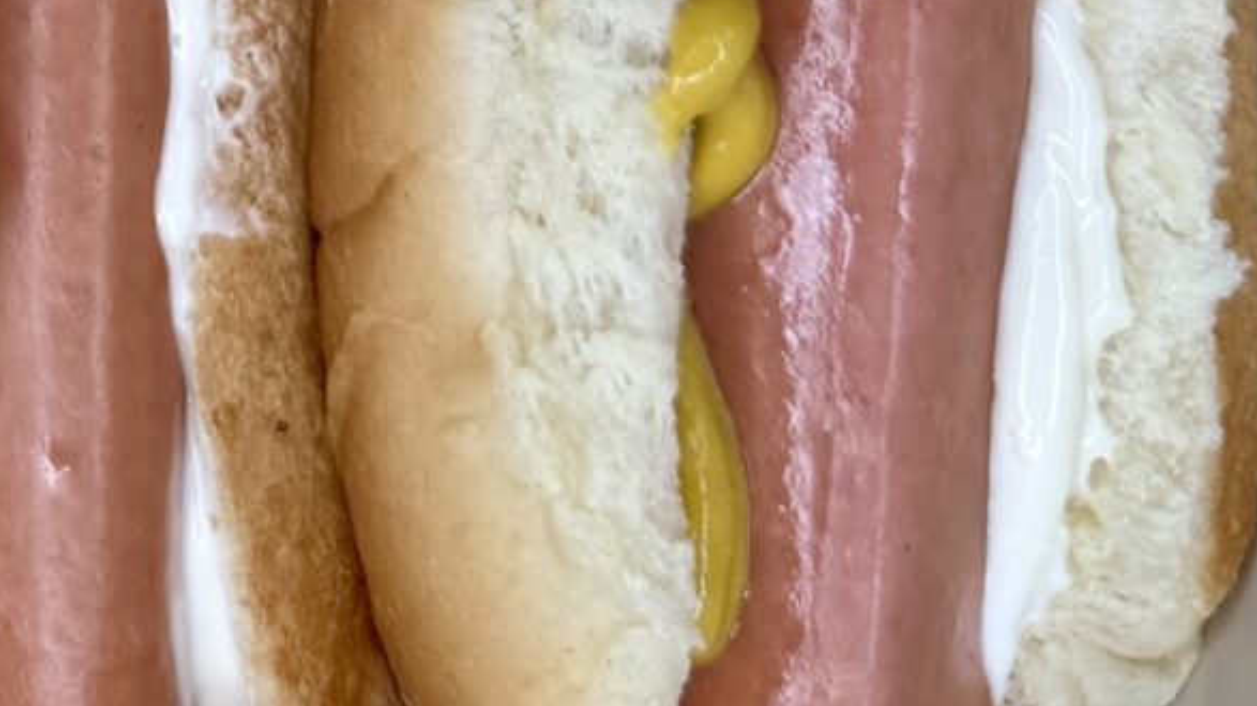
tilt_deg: -81.3
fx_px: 3799
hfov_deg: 17.8
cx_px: -281
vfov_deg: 8.8
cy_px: -1378
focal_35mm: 114
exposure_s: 1/1075
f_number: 1.78
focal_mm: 6.76
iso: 80
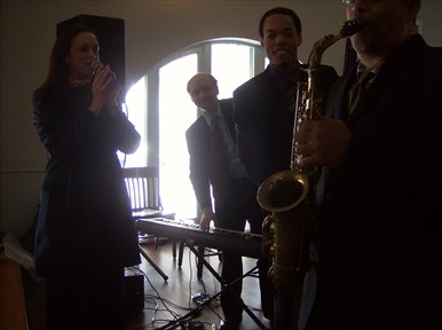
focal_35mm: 36
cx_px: 221
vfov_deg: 39.5
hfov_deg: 51.4
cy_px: 165
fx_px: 459
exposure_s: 1/64
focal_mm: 6
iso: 178
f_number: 2.8
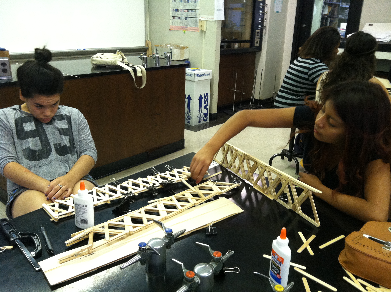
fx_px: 395
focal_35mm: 35
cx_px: 196
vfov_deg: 40.6
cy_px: 146
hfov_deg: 52.7
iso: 160
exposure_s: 1/15
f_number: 2.8
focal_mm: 3.85
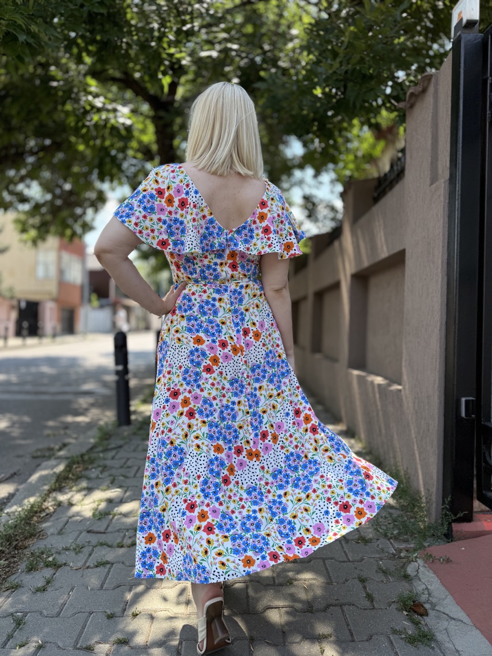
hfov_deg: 56.8
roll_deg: -0.1
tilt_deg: -0.6
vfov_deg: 71.6
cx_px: 246
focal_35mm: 24
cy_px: 328
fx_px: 455
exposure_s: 1/1250
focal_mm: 6.76
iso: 100
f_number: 1.78
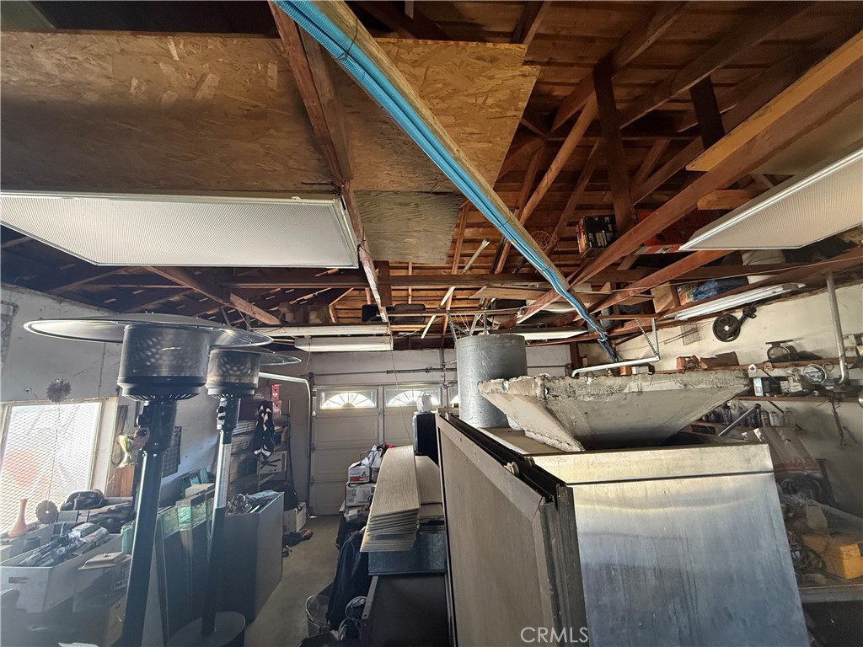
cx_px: 432
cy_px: 324
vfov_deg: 85.7
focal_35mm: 14
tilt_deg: +10.9
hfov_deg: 102.1
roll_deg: +1.5
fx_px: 349
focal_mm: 2.22
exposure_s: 1/64
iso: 320
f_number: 2.2
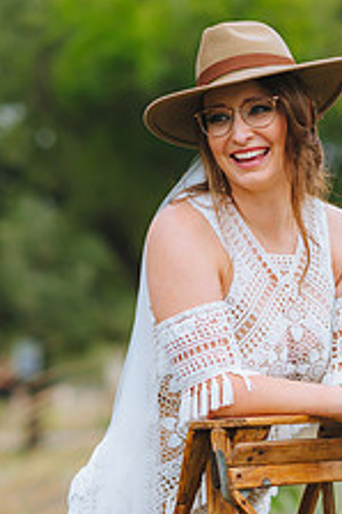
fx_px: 2440
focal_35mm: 171
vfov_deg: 12.0
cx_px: 304
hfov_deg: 8.0
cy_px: 450
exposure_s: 1/640
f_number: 2
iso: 320
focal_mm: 85
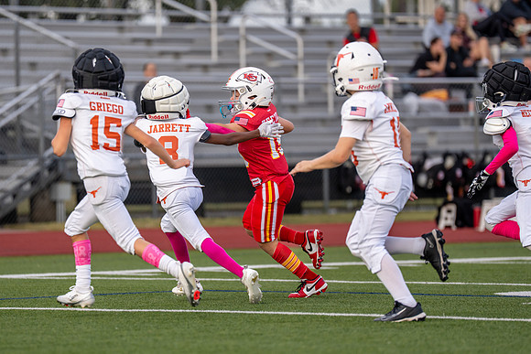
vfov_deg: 4.7
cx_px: 246
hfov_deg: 7.1
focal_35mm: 291
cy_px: 180
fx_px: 4288
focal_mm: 200
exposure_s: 1/2500
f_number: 2.8
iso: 400
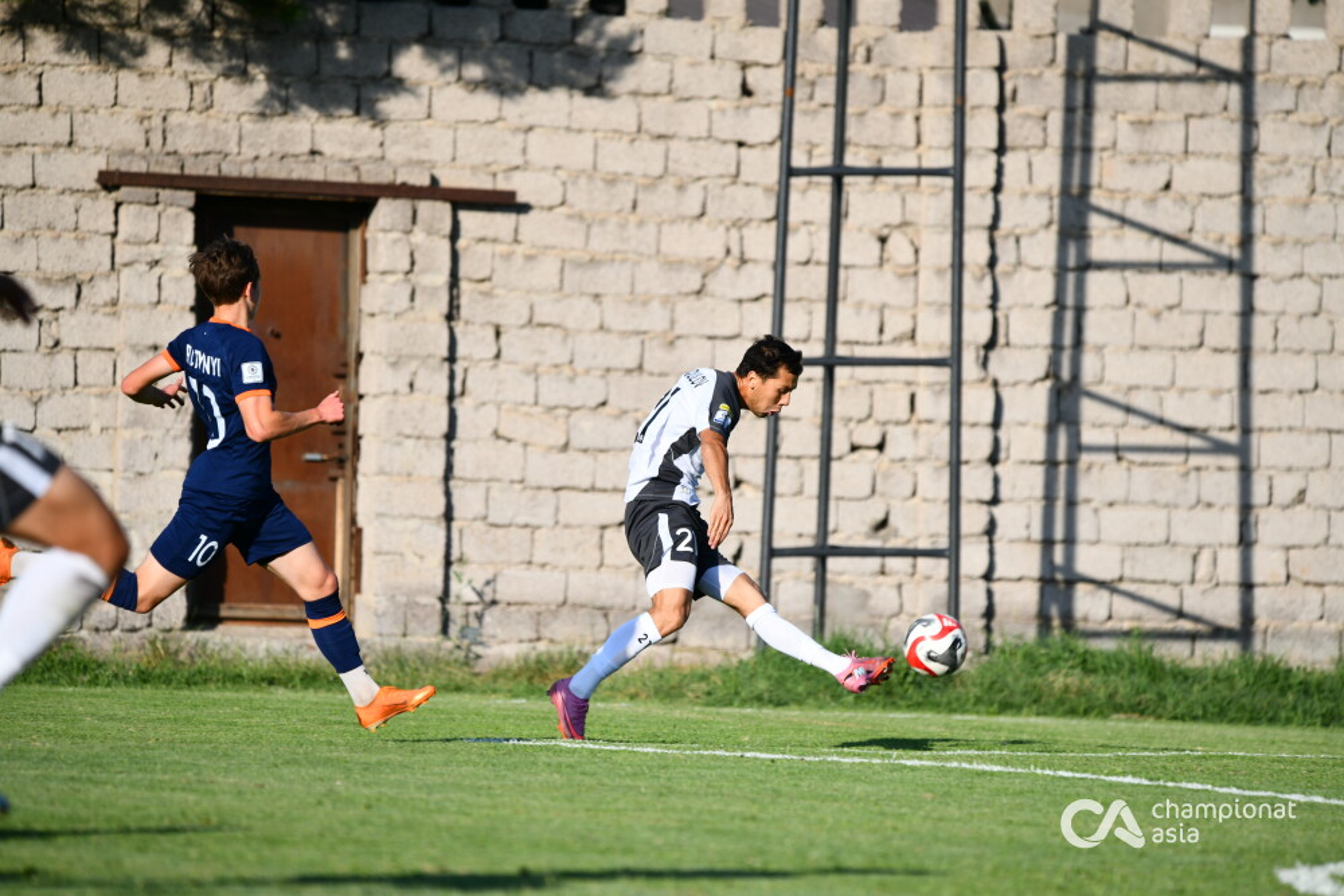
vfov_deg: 2.9
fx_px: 17921
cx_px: 672
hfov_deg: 4.3
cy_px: 448
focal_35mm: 480
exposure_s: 1/1000
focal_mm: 480
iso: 250
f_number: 6
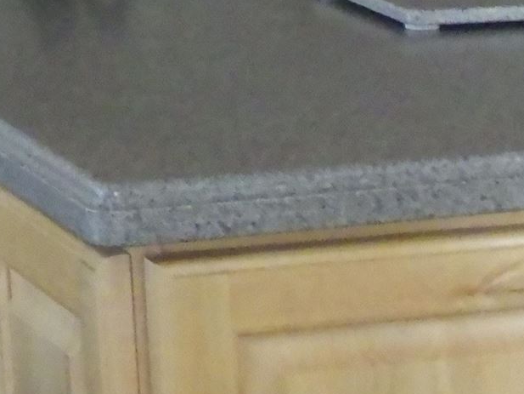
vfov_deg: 7.0
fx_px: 3164
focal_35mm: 209
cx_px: 1067
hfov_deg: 8.9
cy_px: 664
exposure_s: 1/60
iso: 1600
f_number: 4.2
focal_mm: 7.5
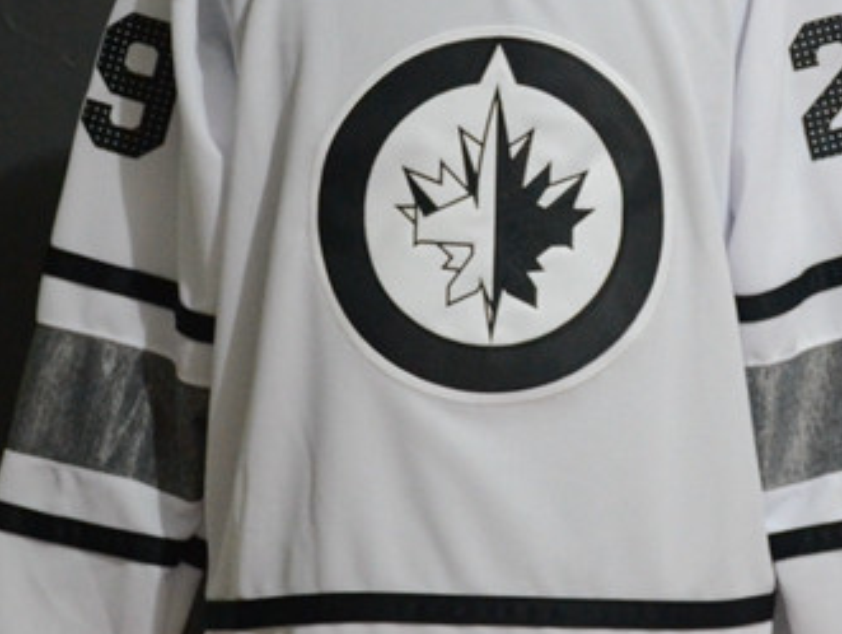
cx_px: 811
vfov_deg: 10.7
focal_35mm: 139
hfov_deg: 14.0
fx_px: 3385
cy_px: 260
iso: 4000
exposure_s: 1/30
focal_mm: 40
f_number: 5
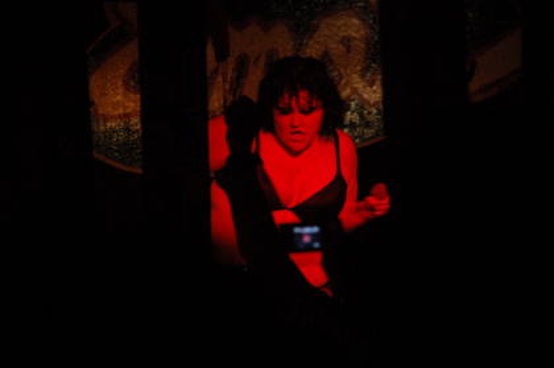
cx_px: 277
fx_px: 4611
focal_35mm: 300
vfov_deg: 4.6
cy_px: 184
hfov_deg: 6.9
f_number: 6.3
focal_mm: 200
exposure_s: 1/30
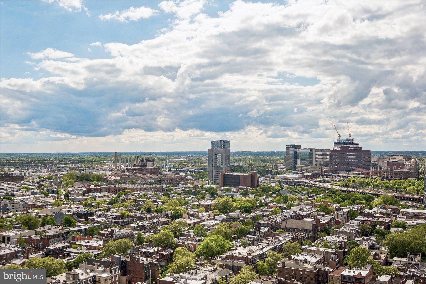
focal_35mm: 36
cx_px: 213
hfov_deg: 53.1
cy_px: 142
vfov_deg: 36.9
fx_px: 426
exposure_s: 1/950
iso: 250
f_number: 8
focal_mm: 24
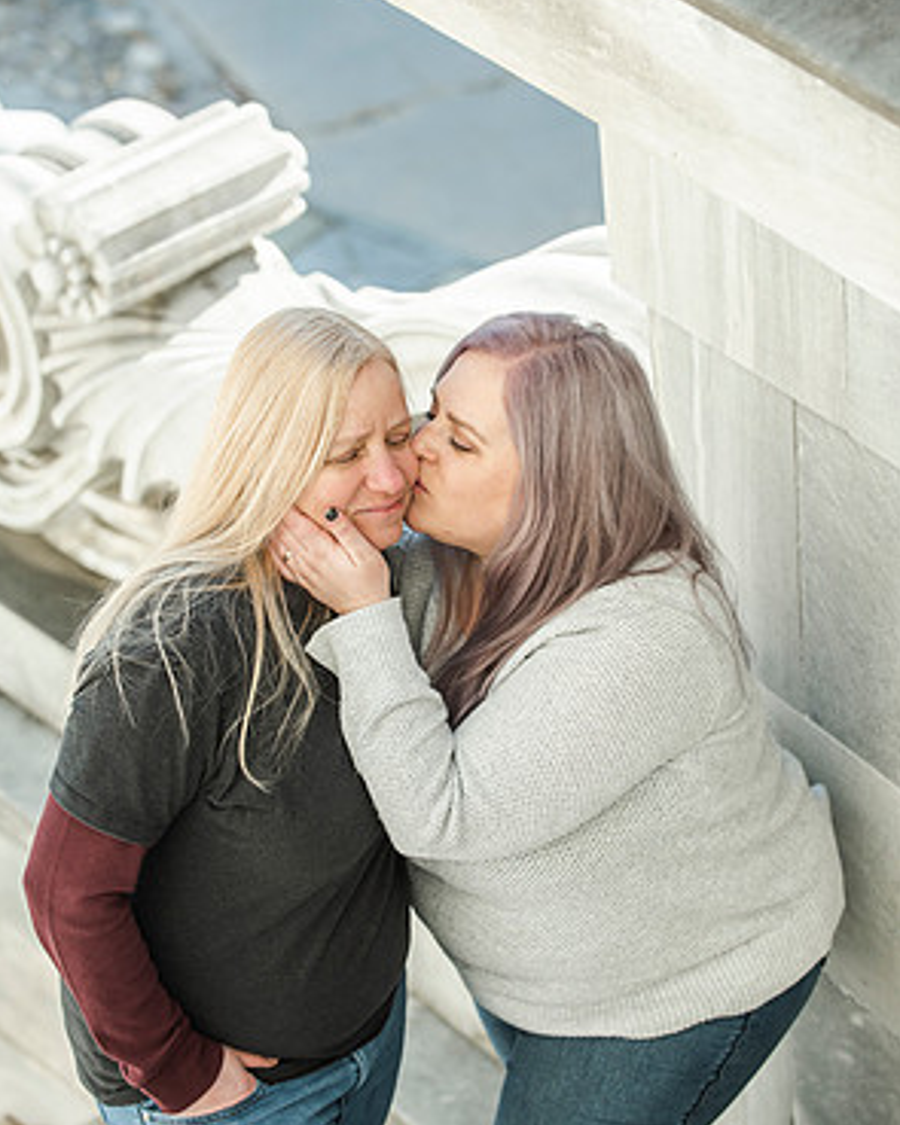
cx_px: 448
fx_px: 3431
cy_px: 546
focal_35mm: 103
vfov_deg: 18.6
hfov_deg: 14.9
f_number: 4
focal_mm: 90
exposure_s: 1/1250
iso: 400
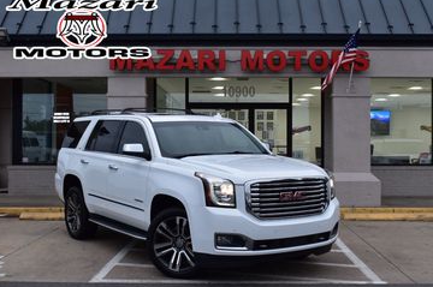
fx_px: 601
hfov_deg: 39.6
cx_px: 231
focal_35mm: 50
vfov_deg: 26.9
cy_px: 144
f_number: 8
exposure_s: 1/50
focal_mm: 30
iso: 400
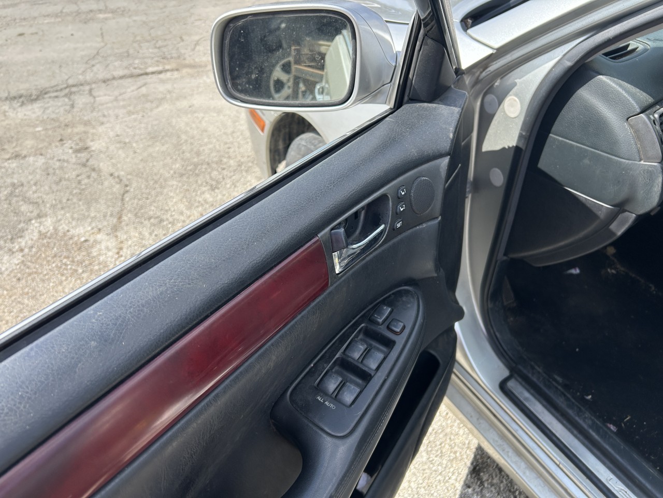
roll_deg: +1.7
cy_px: 249
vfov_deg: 53.1
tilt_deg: -34.3
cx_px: 332
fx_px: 498
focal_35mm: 26
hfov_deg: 67.3
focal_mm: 5.7
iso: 50
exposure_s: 1/1645
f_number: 1.5
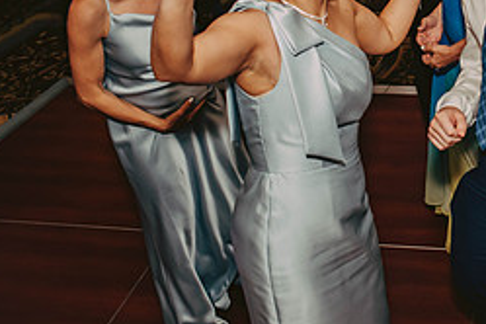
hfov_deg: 33.9
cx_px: 429
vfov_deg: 23.2
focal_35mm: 56
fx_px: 756
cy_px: 3
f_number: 2.8
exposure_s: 1/100
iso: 800
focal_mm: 24
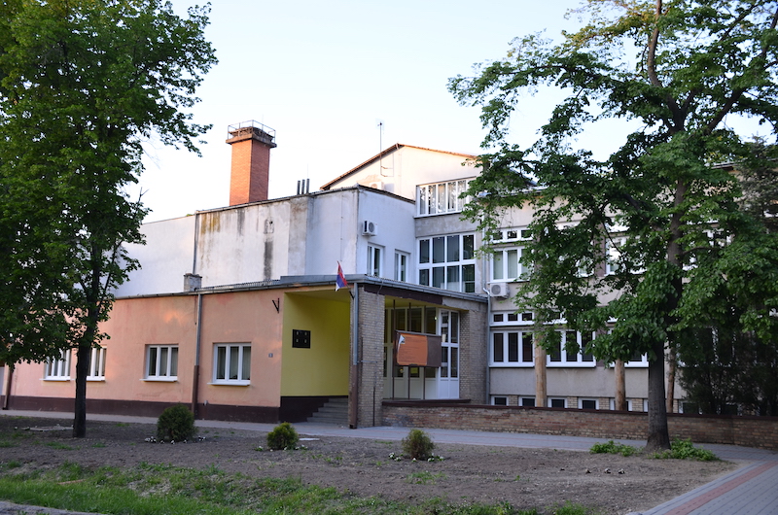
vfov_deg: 38.2
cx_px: 389
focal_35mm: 34
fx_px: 744
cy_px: 258
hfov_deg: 55.2
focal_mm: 23
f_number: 4
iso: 100
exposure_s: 1/60
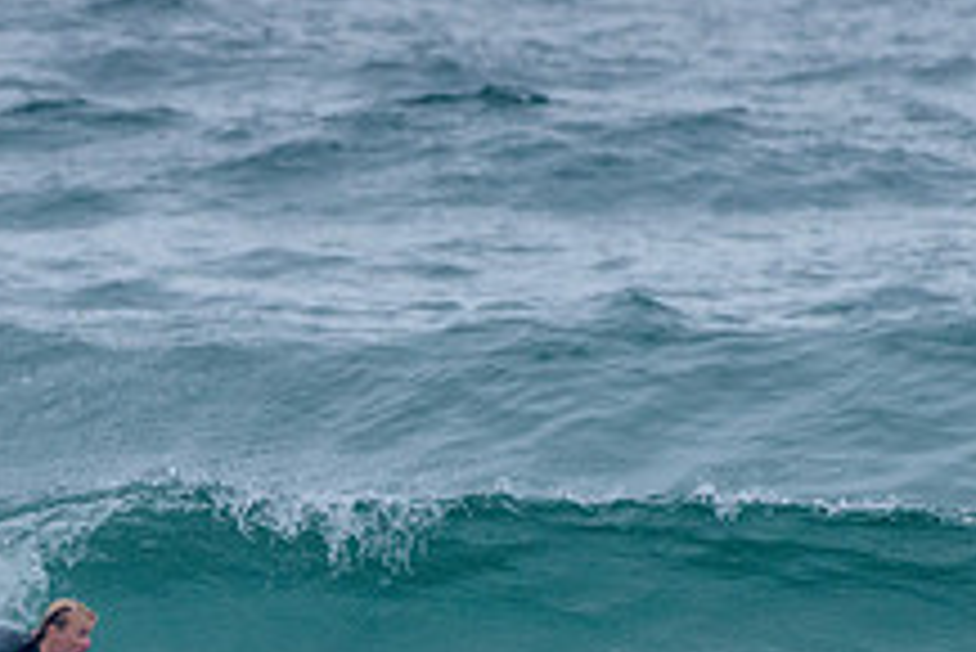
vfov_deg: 0.8
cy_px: 663
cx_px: 26
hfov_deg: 1.3
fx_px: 44355
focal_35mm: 1635
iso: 1600
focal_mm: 500
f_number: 5.6
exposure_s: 1/2000
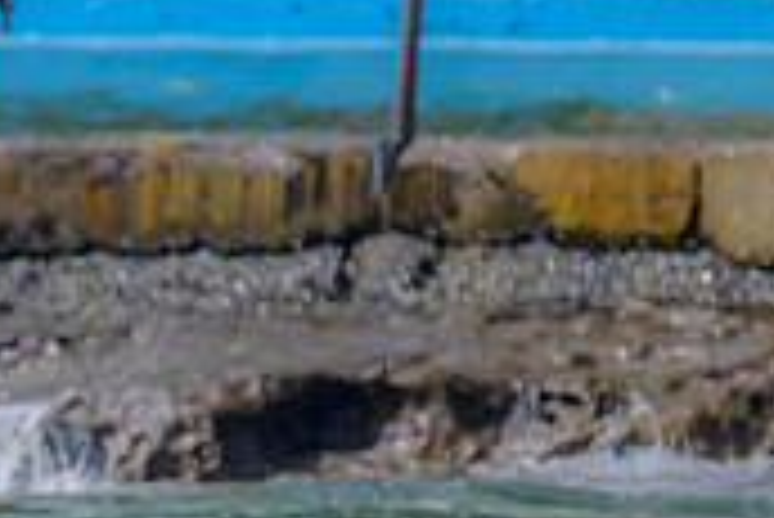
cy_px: 777
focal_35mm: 1992
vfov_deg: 0.7
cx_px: -410
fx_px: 42863
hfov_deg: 1.0
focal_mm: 590
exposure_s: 1/200
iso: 900
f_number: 11
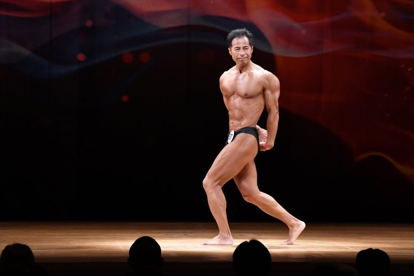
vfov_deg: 6.1
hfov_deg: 9.2
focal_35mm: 225
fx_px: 2586
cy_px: 138
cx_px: 207
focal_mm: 150
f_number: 5.6
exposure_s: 1/400
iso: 4000
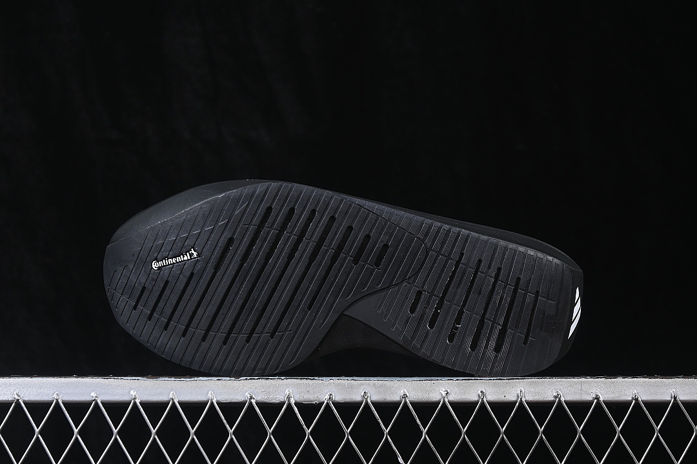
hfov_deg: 27.0
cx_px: 348
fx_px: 1452
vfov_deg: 18.2
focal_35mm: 75
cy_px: 232
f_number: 6.3
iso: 160
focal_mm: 50
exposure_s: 1/60
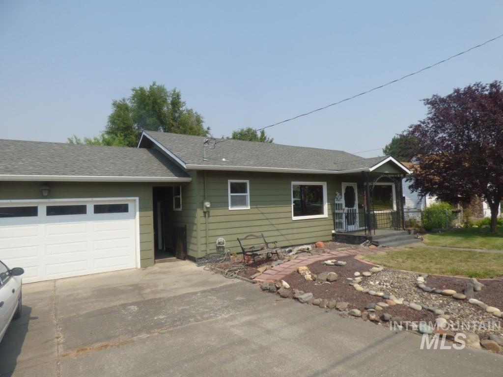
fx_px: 291
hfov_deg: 81.7
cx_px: 252
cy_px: 188
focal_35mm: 20
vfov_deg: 66.0
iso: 100
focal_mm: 3.58
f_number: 3.2
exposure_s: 1/2000
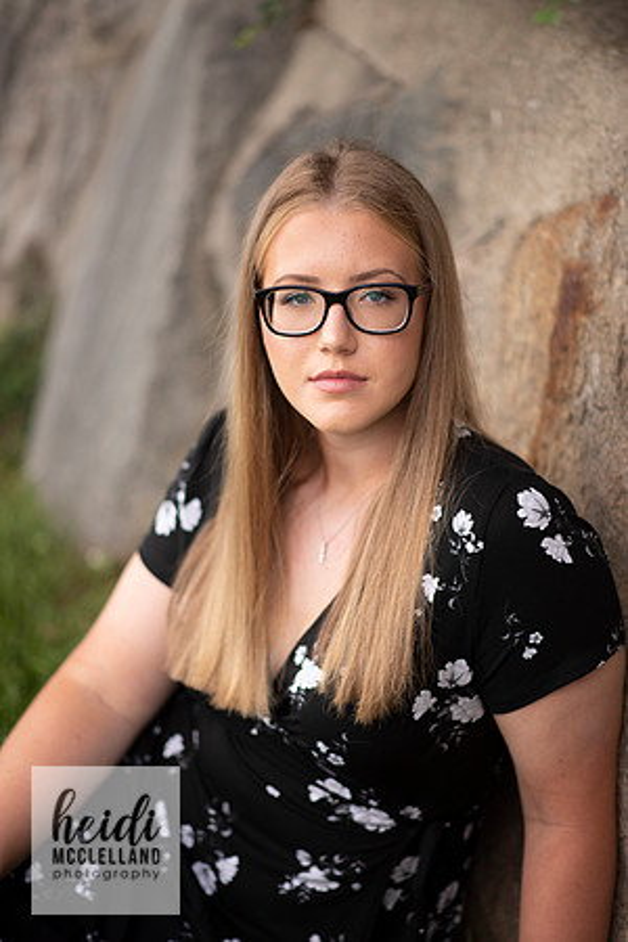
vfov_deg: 23.9
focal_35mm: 85
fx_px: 2224
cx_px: 314
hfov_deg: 16.1
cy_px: 471
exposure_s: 1/400
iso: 125
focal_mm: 85
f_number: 1.8
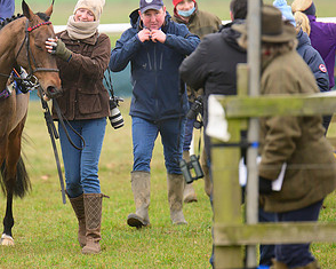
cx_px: 47
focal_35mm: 648
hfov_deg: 3.0
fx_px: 6442
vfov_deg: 2.4
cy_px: 54
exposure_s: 1/400
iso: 1250
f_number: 5
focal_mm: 300
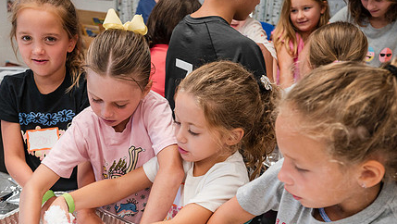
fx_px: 474
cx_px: 143
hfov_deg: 45.0
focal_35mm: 45
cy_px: 152
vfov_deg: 26.4
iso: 1100
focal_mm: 30
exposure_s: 1/125
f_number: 4
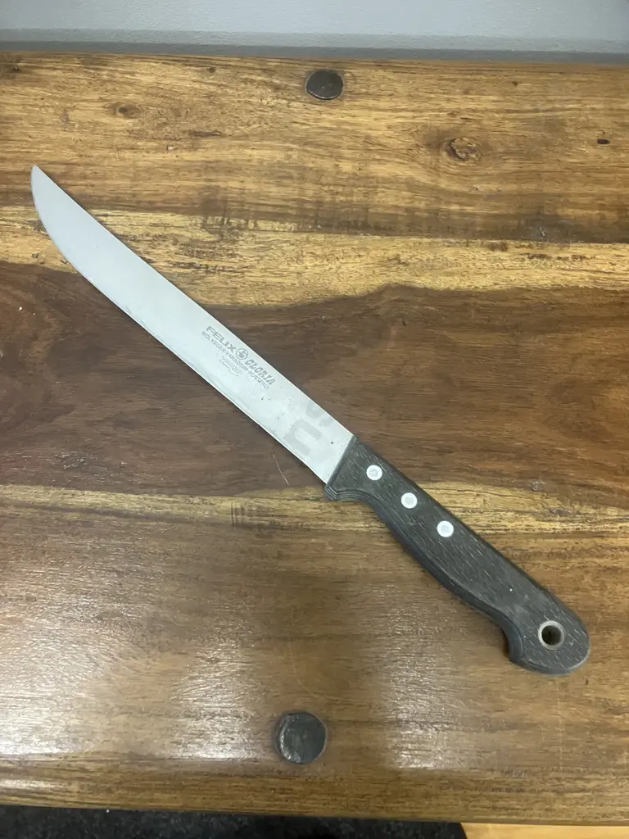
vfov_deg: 63.4
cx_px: 314
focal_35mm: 28
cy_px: 420
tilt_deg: -74.2
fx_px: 678
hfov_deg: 49.7
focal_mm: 3.99
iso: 320
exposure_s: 1/33
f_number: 1.8
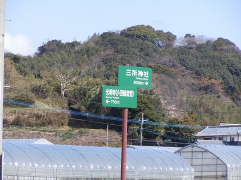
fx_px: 1365
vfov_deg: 7.6
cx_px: 120
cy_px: 90
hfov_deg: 10.1
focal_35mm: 196
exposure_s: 1/320
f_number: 5.6
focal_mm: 35
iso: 100
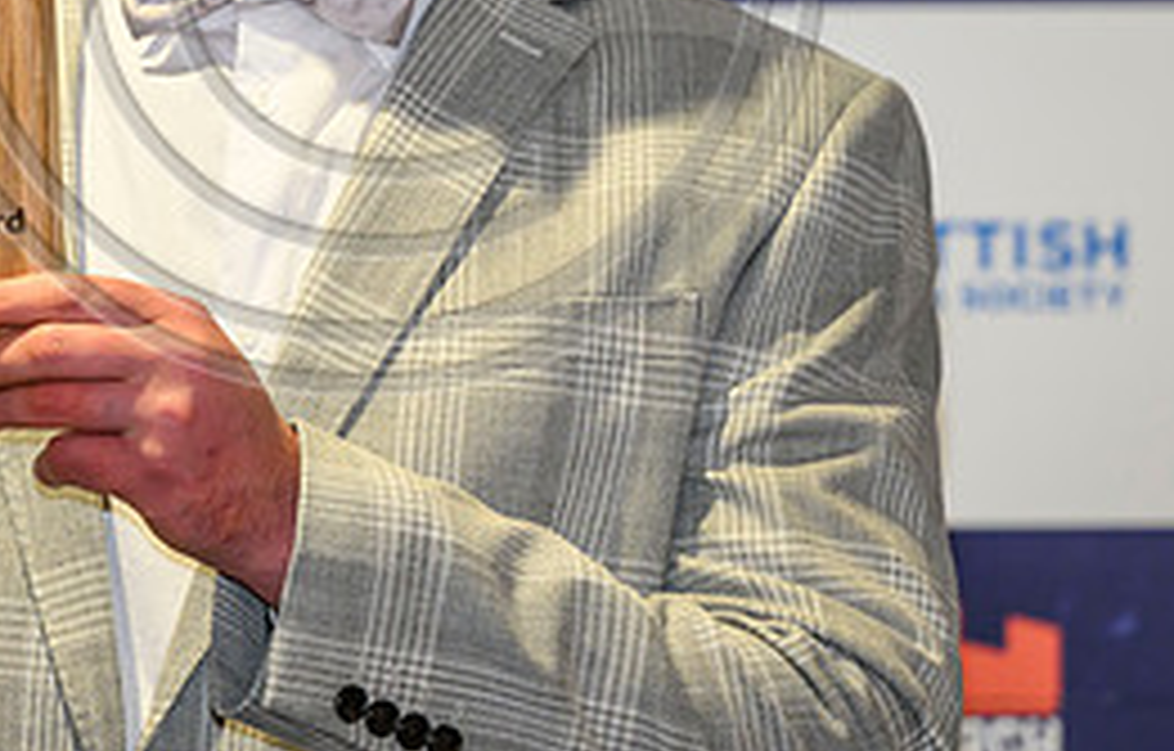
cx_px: 360
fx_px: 9051
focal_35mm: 281
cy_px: -104
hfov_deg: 7.4
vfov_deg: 4.7
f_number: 3.2
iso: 1600
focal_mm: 125
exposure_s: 1/200
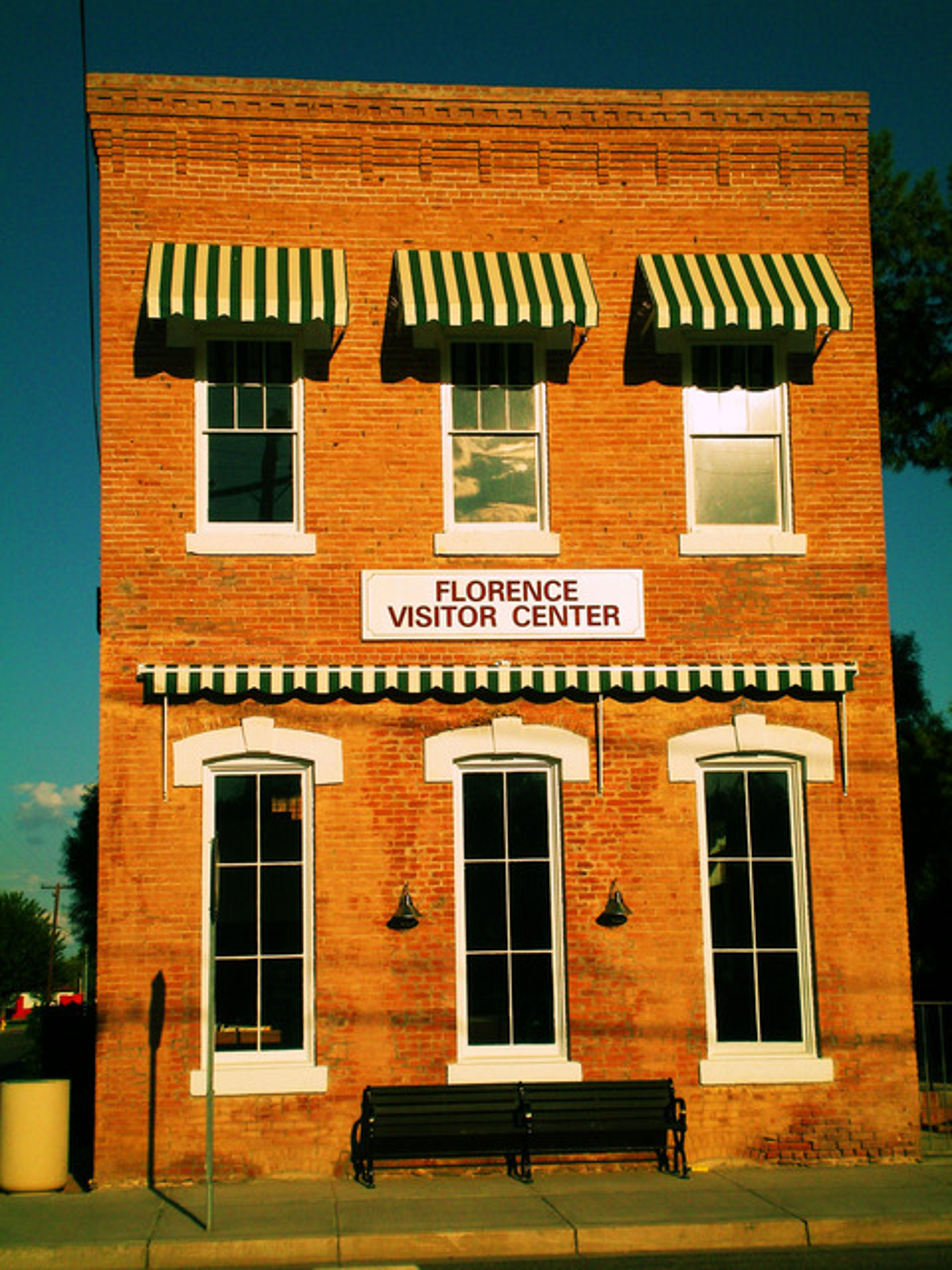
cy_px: 635
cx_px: 476
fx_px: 2053
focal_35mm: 56
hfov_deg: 26.1
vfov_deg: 34.3
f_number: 5.6
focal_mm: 9.3
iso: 64
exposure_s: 1/1000
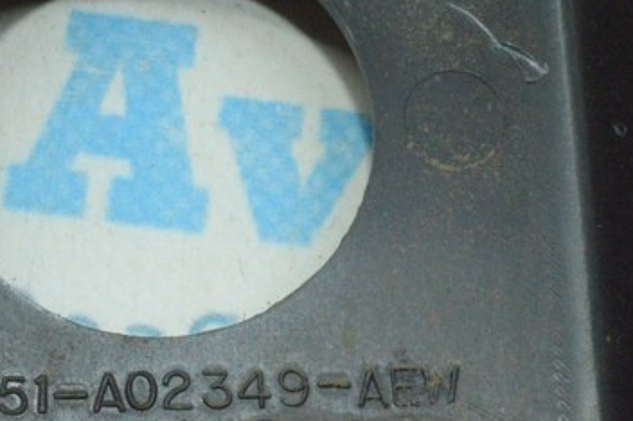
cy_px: 337
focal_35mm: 109
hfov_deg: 18.7
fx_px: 1915
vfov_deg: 12.5
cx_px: 174
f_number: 32
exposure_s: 1/50
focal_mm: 40
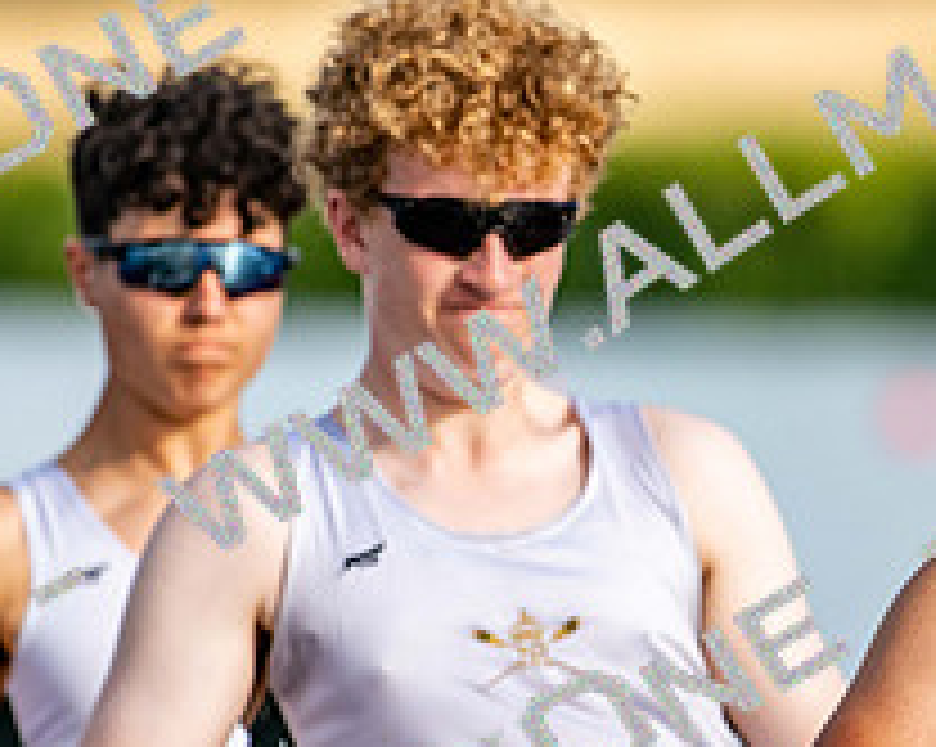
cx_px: 716
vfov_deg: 1.5
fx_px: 29032
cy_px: 565
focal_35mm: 1049
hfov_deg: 1.8
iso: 360
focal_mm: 400
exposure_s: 1/2500
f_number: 4.5
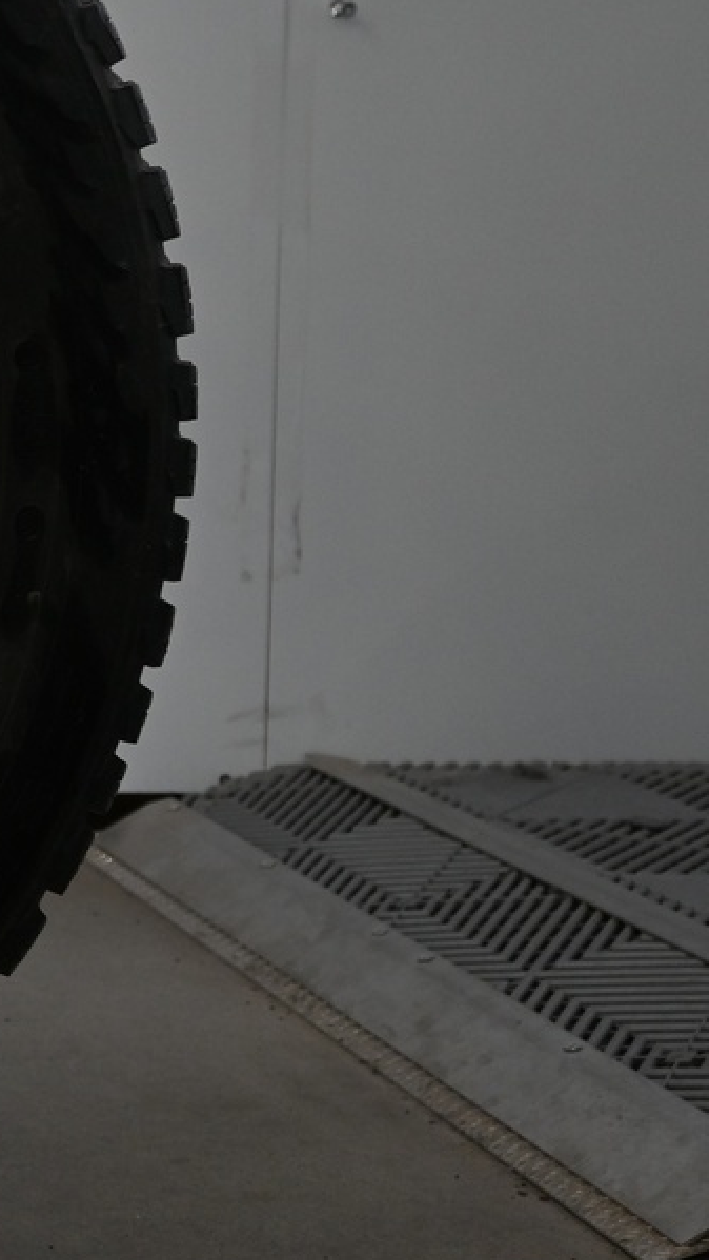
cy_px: 438
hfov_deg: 12.5
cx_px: -717
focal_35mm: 85
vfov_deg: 24.9
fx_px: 2840
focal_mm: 20
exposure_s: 1/30
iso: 400
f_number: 3.8
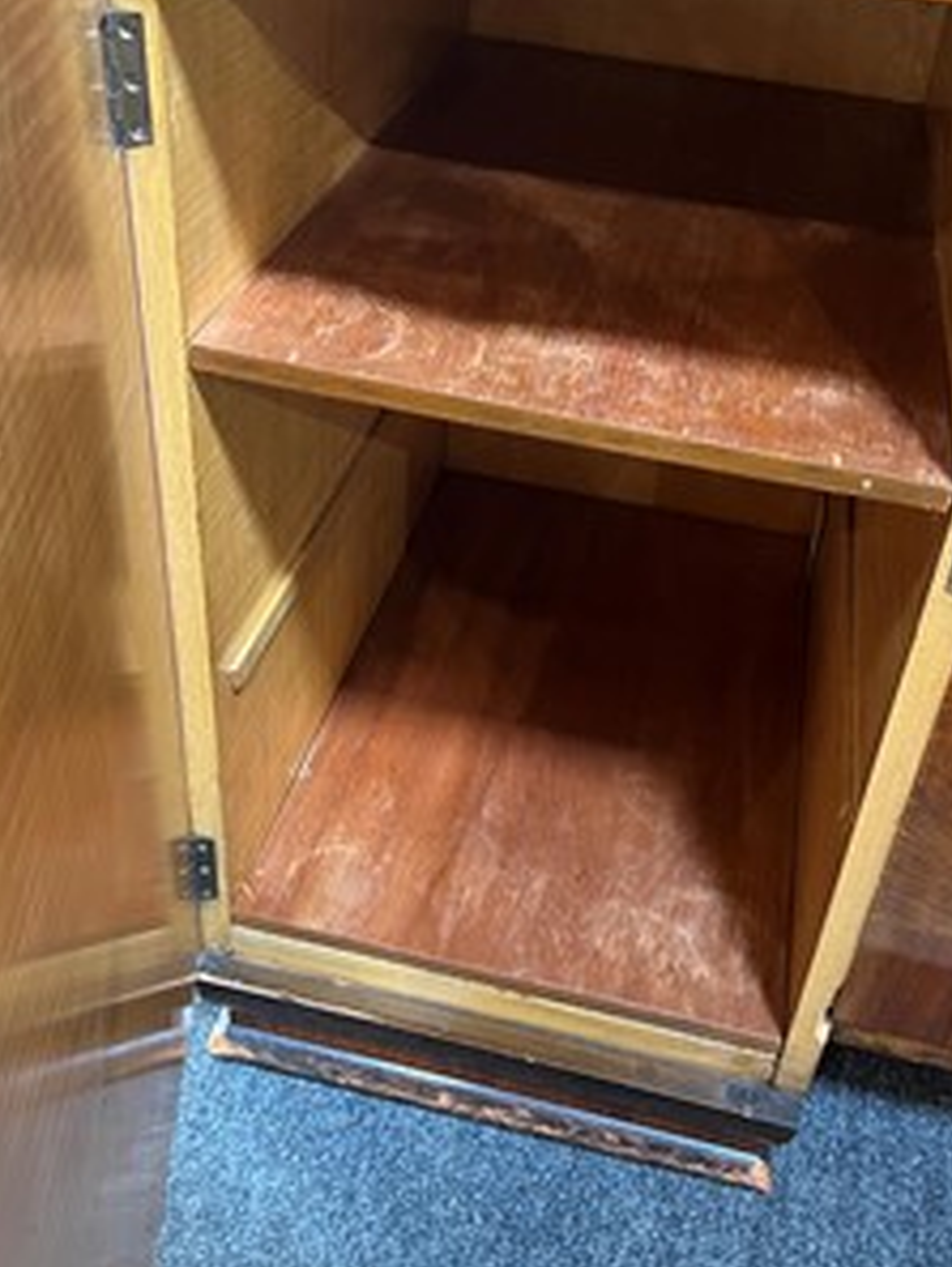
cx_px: 542
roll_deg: -5.6
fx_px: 1282
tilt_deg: -32.9
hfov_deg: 40.6
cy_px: 427
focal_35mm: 35
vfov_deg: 51.7
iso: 320
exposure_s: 1/50
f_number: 1.6
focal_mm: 5.1
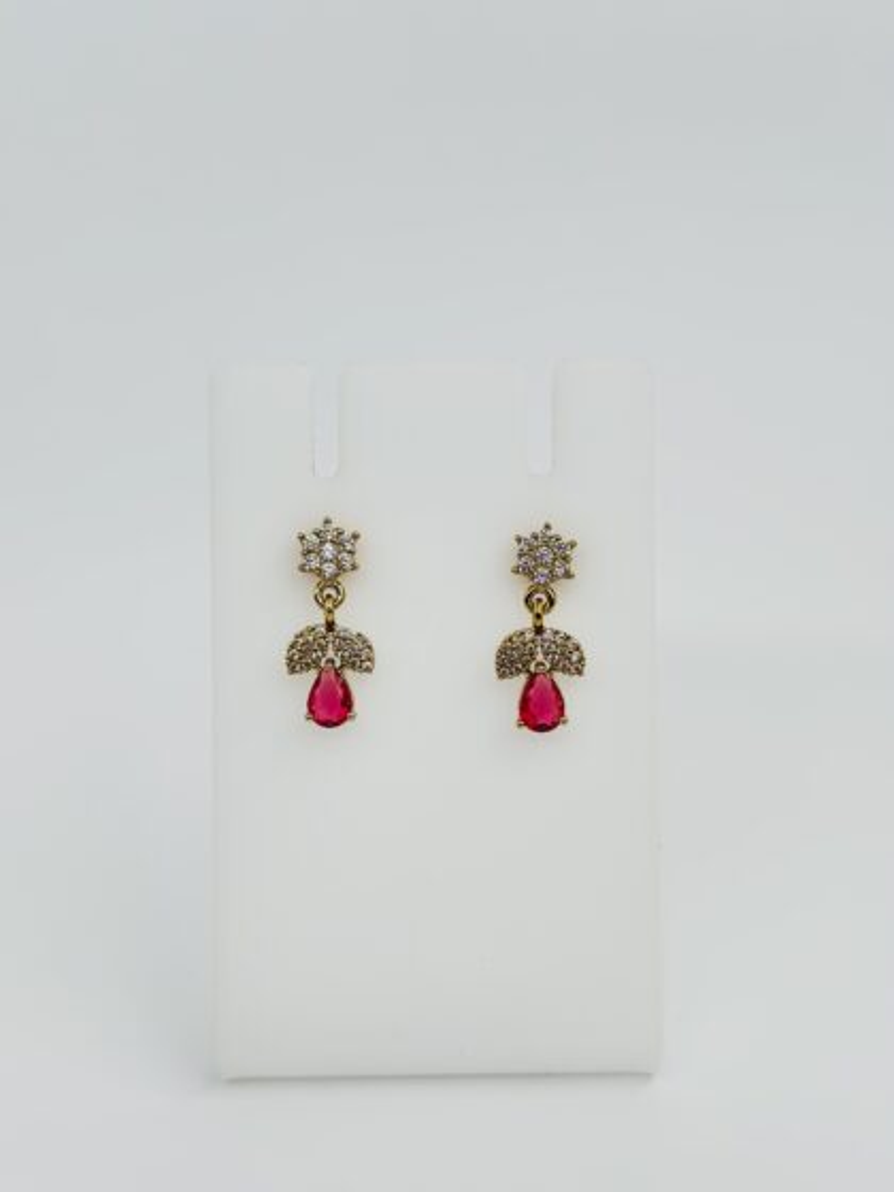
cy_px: 596
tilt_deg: -20.2
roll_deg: -0.1
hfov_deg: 30.3
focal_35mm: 48
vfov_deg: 39.7
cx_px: 447
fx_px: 1653
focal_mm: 6.86
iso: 80
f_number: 1.78
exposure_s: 1/1120
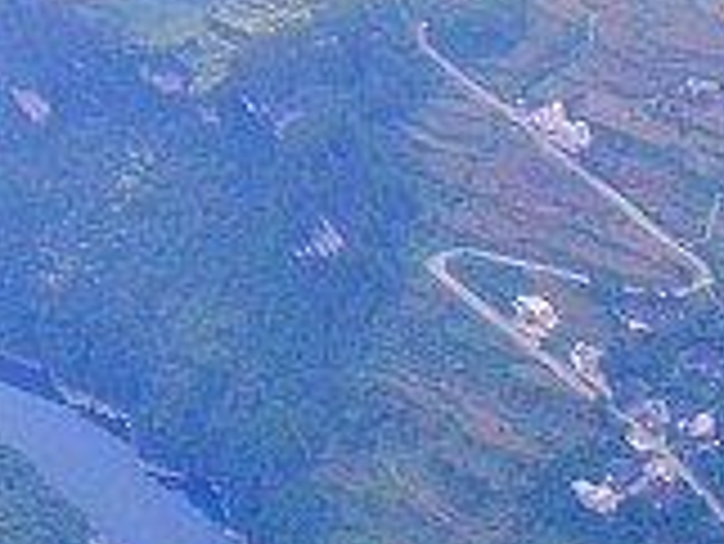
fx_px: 2658
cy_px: 1403
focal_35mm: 127
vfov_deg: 9.9
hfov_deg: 11.3
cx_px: 2006
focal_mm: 3.61
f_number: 2.8
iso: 100
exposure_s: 1/180
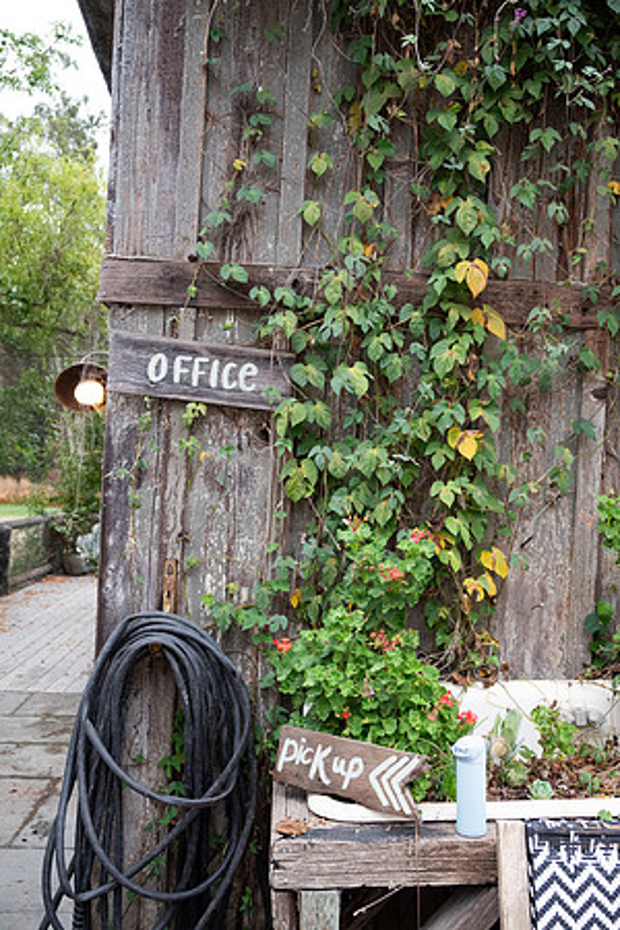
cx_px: 310
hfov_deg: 37.9
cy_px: 465
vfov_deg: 54.4
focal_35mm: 35
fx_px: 904
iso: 2500
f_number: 5
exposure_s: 1/1250
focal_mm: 35
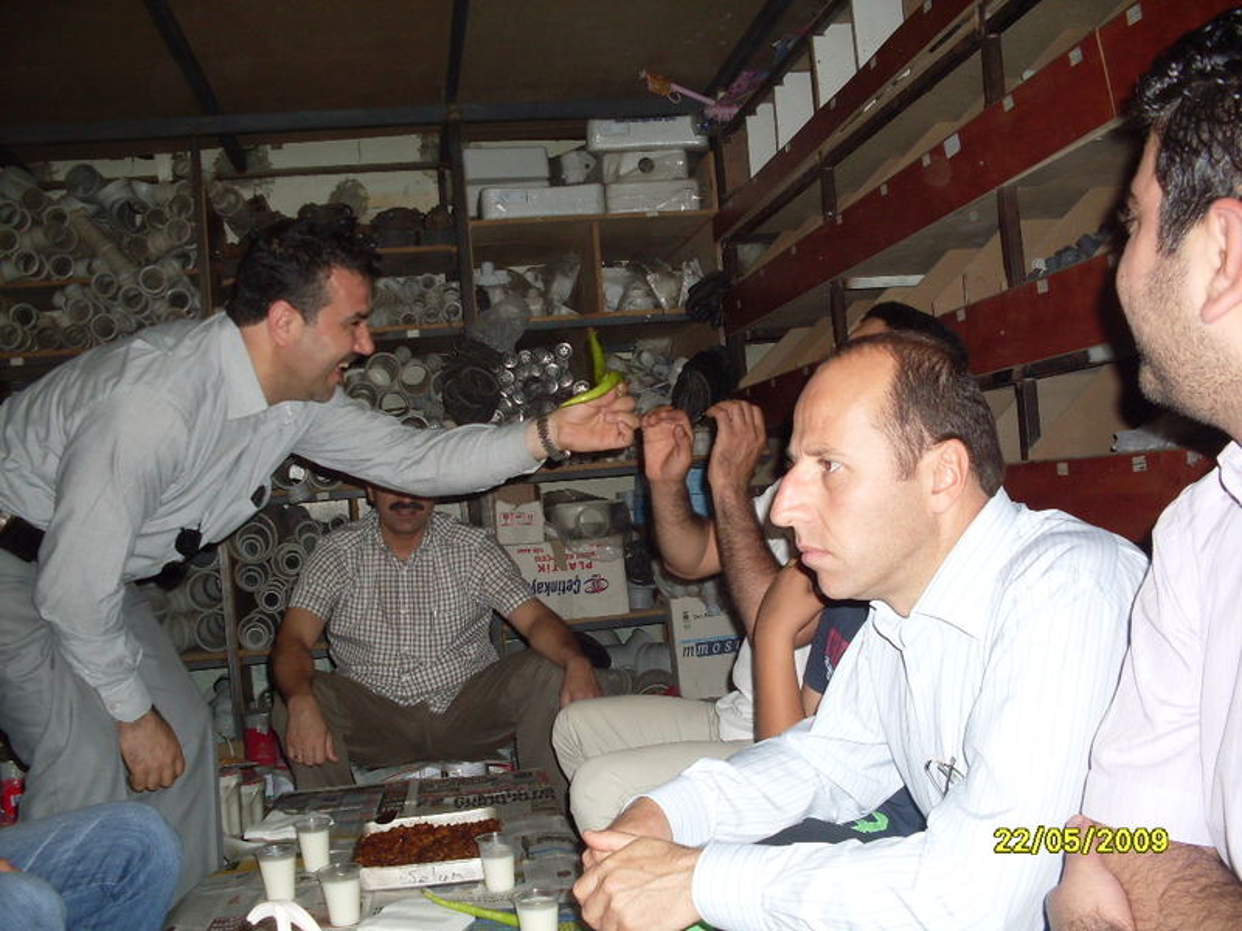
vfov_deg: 37.7
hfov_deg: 49.0
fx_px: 1363
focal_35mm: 38
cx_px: 621
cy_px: 466
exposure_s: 1/45
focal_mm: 6.3
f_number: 2.8
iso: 100
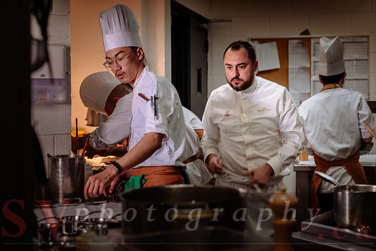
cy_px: 120
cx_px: 188
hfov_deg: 27.7
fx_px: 762
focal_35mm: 73
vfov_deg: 18.7
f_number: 4
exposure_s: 1/60
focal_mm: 70
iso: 100
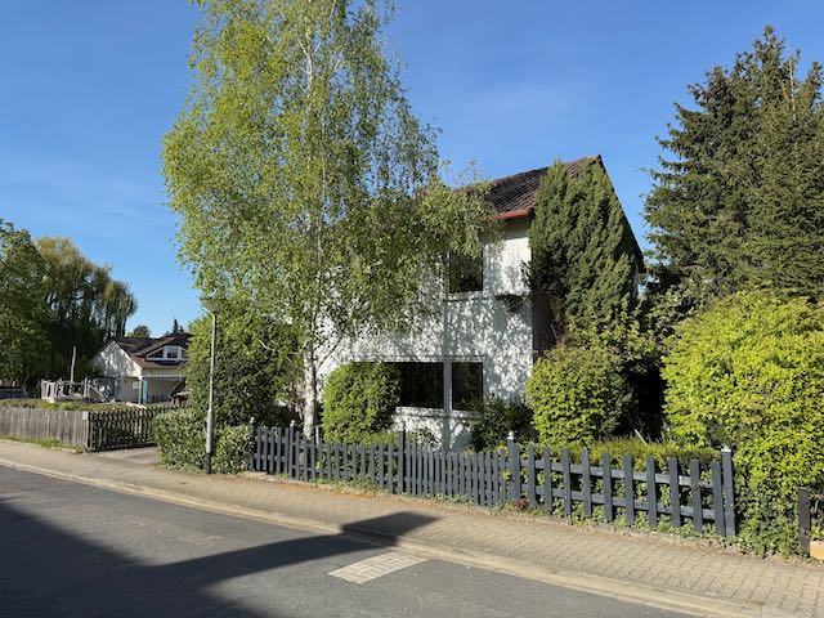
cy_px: 309
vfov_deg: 56.8
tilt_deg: +7.0
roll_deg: -1.1
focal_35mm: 24
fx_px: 571
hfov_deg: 71.6
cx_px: 412
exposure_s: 1/2907
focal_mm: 6.76
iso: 80
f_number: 1.78
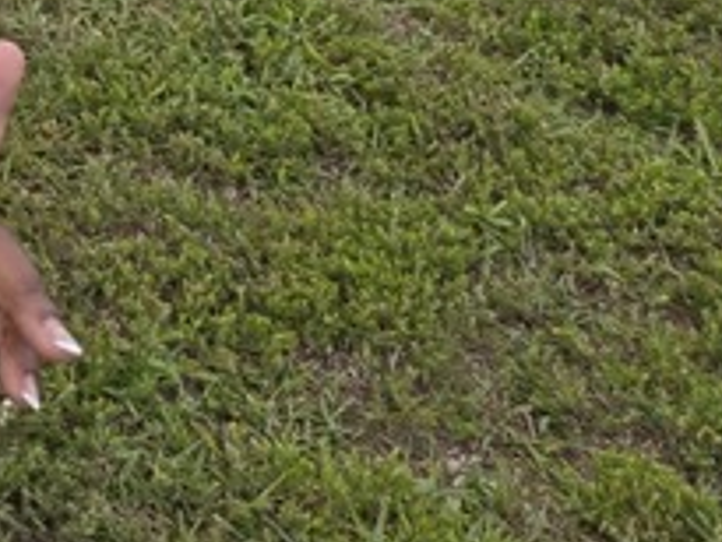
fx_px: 2400
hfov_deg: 13.4
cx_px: -916
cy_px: -619
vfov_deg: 11.4
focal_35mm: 115
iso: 40
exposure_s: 1/989
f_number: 2.2
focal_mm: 3.3
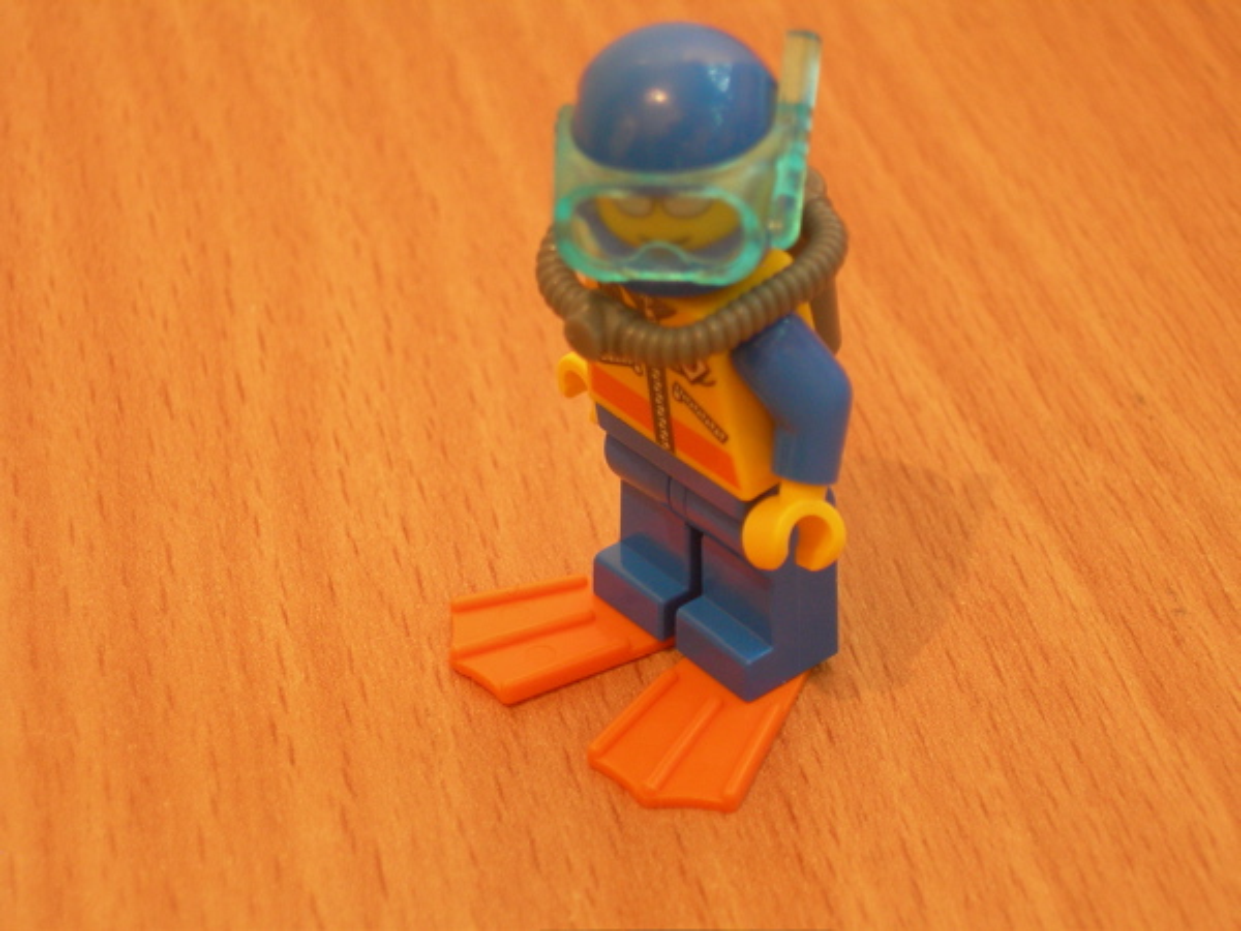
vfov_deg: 14.4
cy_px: 466
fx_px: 3693
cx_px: 620
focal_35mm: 103
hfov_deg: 19.1
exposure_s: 1/2.9
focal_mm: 21.3
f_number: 4.6
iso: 200
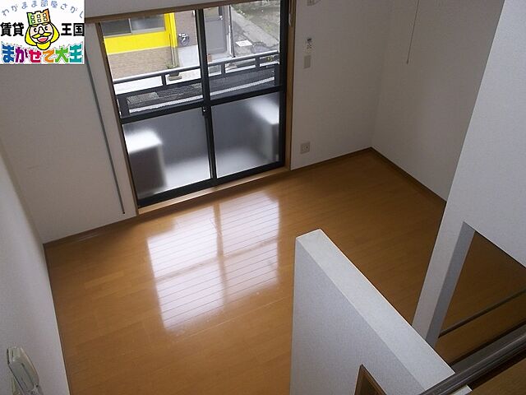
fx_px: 441
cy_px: 198
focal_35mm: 29
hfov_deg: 61.7
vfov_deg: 48.2
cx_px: 263
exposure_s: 1/40
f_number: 3.3
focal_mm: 4.1
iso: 80
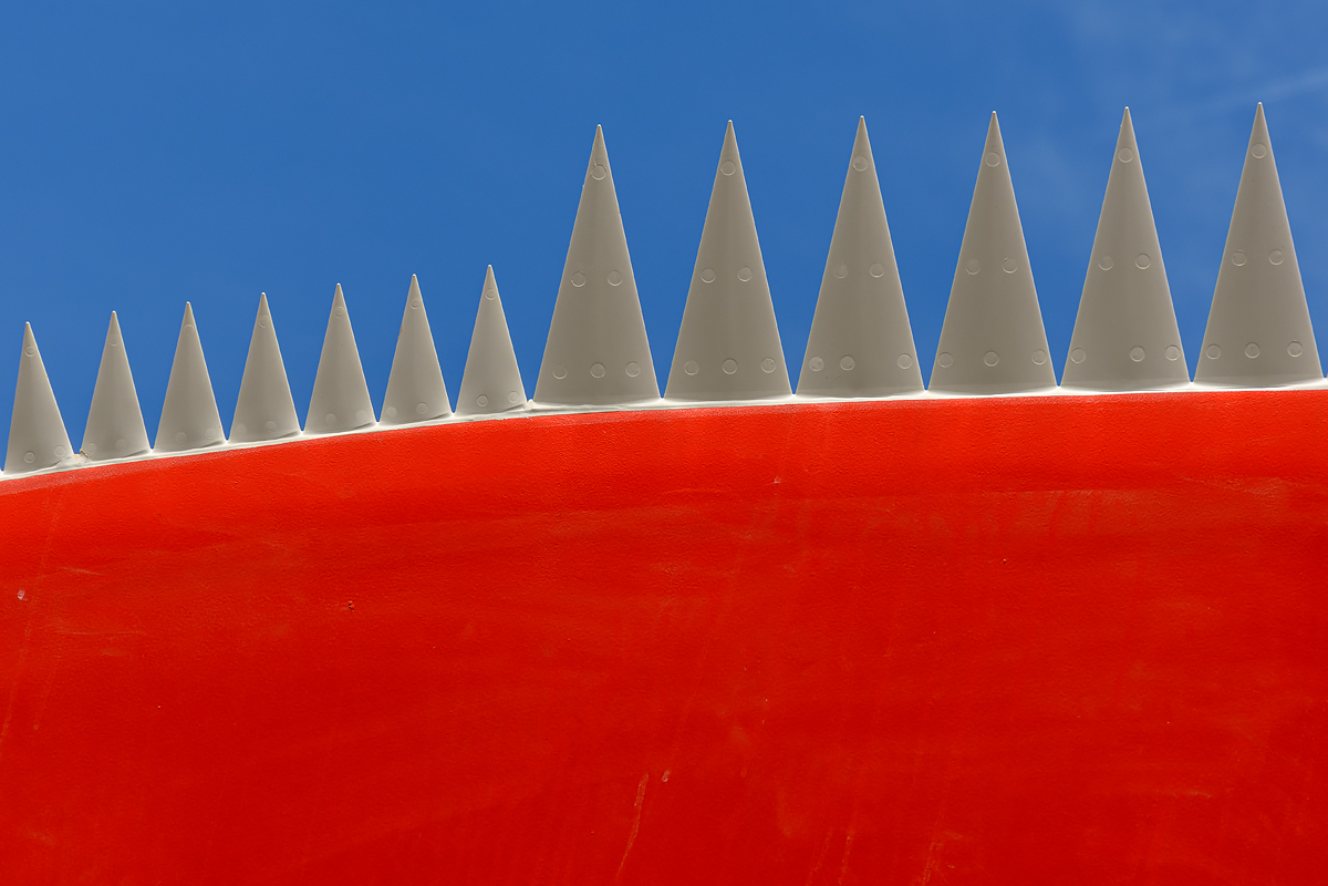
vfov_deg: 11.4
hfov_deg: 17.1
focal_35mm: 120
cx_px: 664
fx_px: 4426
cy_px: 443
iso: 200
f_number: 9
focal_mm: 80
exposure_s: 1/400
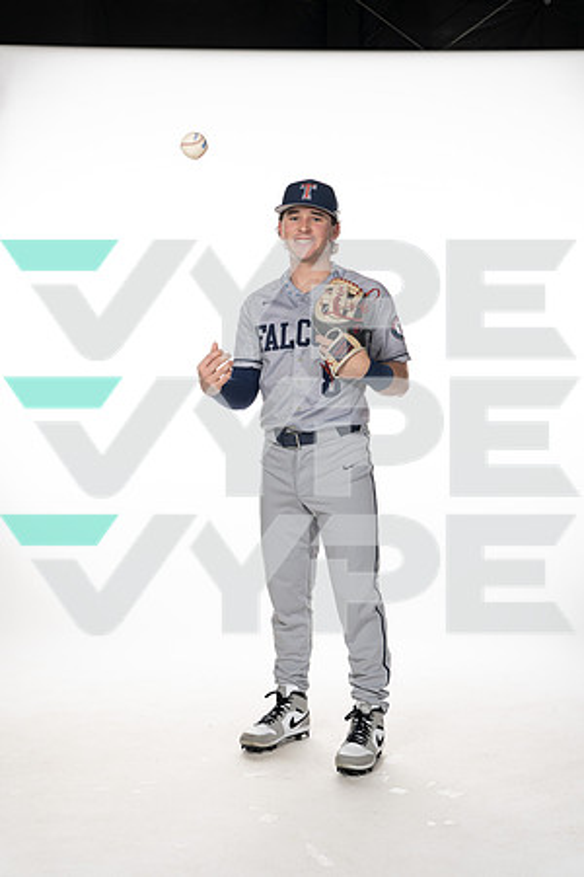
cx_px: 292
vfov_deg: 38.9
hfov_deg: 26.5
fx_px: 1241
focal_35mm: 51
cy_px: 438
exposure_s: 1/250
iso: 400
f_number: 6.3
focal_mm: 51
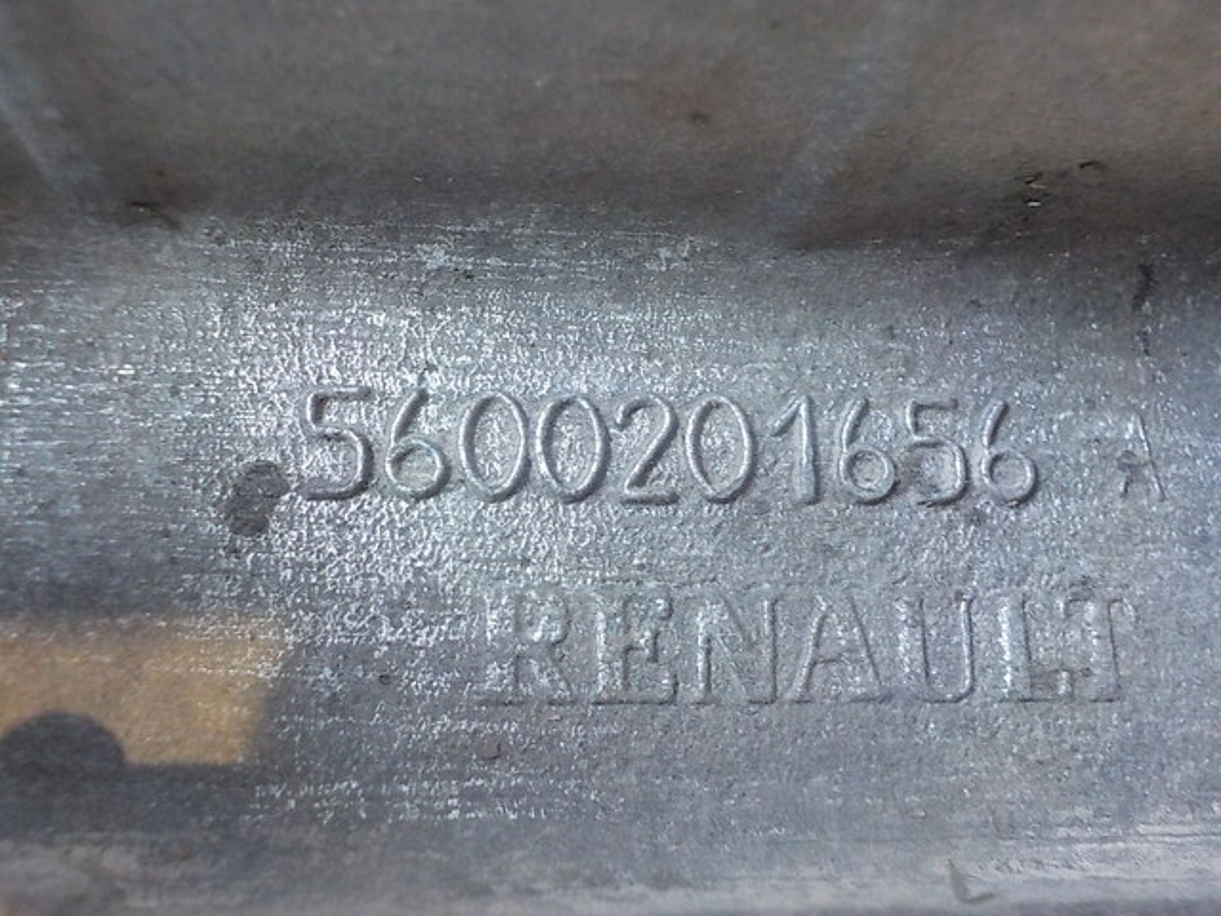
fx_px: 1058
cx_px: 610
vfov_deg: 46.8
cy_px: 458
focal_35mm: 30
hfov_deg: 60.0
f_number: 3.3
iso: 400
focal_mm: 4.1
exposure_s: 1/20
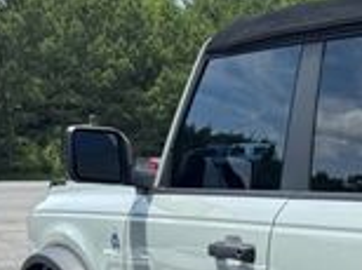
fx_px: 1044
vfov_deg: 14.1
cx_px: 609
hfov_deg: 16.9
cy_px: 371
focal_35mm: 100
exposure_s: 1/2833
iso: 80
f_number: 1.78
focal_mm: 6.76
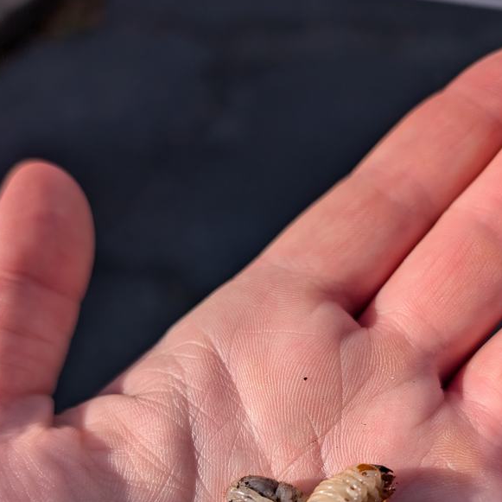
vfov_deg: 46.6
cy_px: 381
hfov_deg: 48.4
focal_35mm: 34
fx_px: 558
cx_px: 276
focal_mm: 6.9
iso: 23
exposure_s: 1/1458
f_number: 1.68
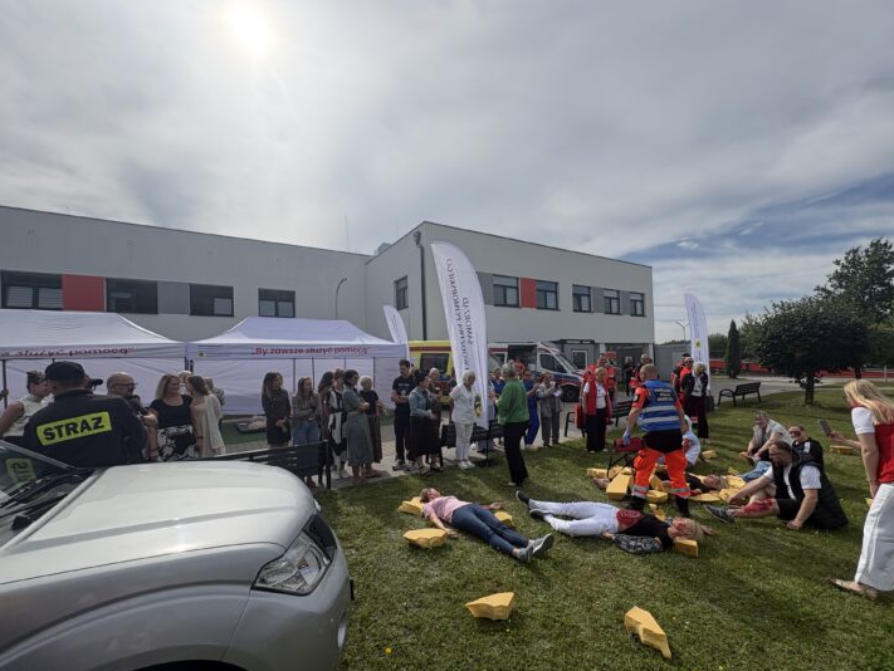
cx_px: 475
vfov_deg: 81.7
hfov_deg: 98.0
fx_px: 388
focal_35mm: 15
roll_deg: +3.5
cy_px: 354
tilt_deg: +0.5
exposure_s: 1/2874
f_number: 2.2
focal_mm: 2.22
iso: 50
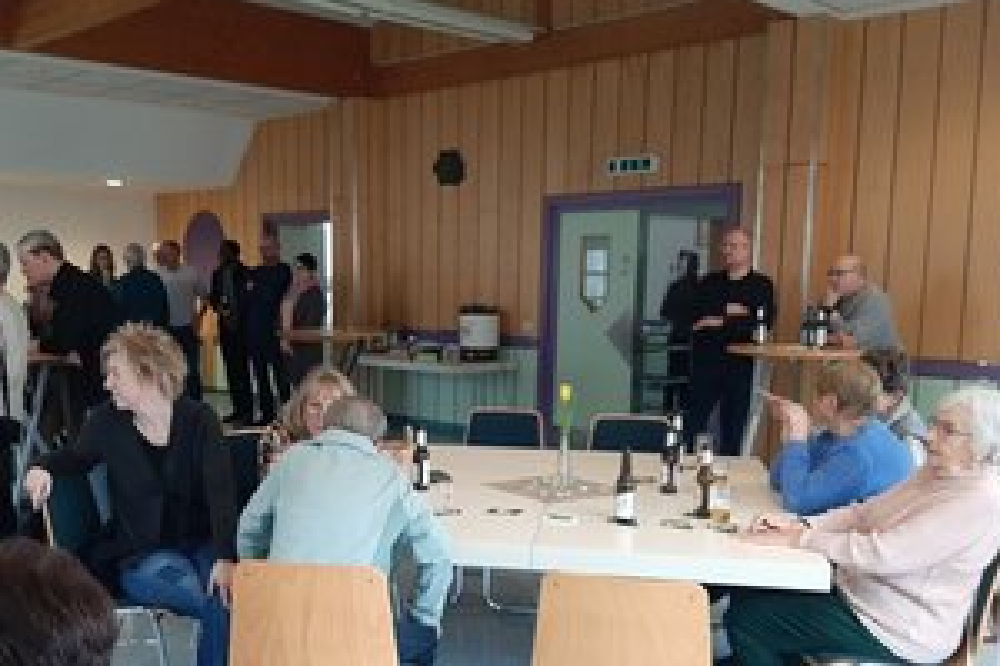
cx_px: 400
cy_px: 446
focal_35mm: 36
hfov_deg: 52.8
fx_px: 1000
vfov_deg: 36.5
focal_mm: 3.93
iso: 160
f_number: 1.7
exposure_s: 1/33
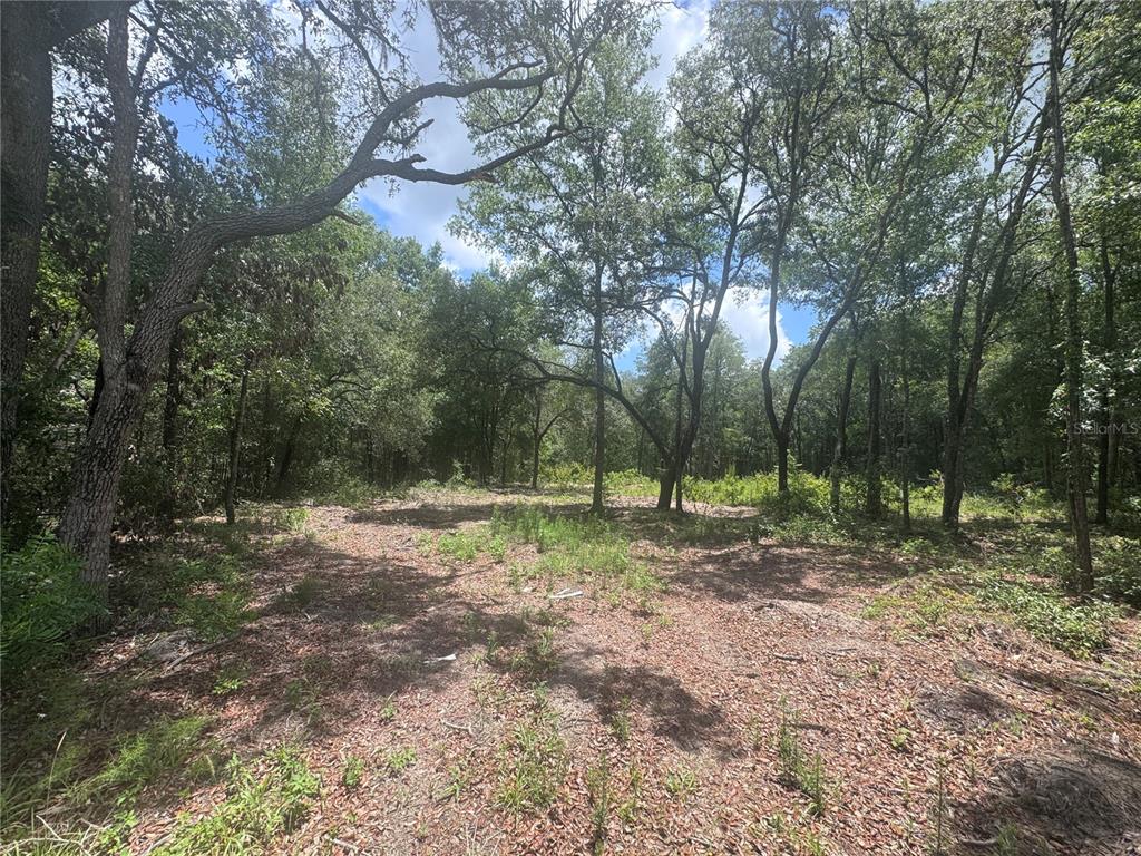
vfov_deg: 85.7
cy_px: 428
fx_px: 461
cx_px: 570
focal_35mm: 14
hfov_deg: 102.1
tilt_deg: +5.2
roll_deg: -2.9
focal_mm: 2.22
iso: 50
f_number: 2.2
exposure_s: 1/796
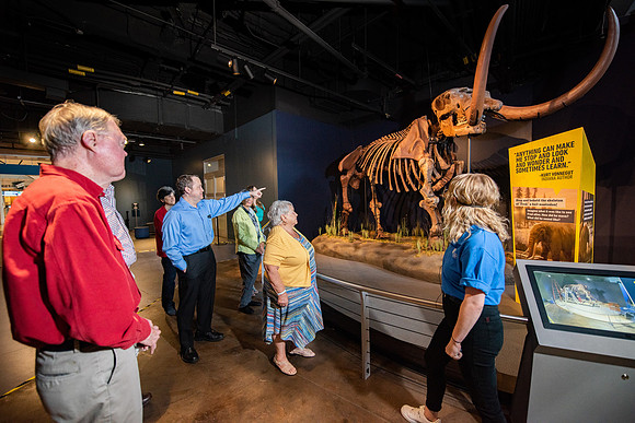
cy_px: 212
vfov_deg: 81.2
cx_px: 318
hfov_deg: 104.2
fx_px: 247
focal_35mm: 14
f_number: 2.8
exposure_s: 1/250
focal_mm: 14
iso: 800
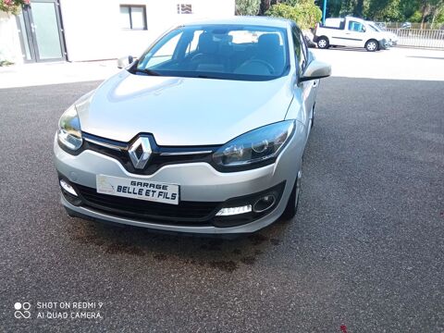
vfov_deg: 51.4
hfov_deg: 65.3
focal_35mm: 27
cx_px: 222
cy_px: 166
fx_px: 346
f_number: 2.2
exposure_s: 1/243
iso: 113
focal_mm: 3.79
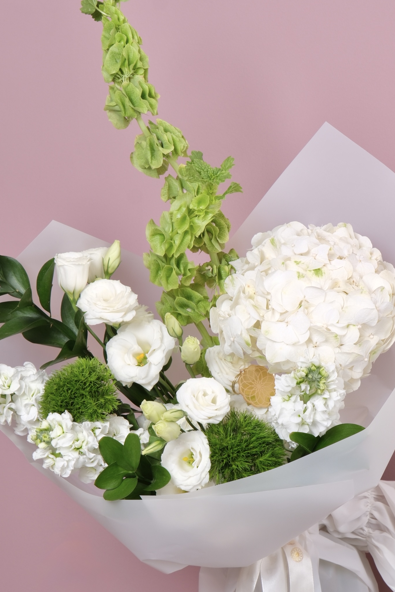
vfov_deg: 25.9
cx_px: 212
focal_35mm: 78
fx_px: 1284
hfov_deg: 17.5
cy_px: 391
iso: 160
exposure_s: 1/125
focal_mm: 34
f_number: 10
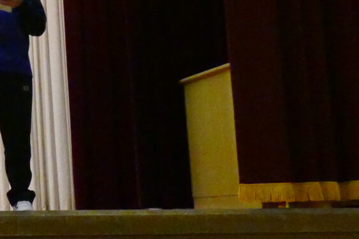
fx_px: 797
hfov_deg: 22.5
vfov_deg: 17.0
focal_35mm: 80
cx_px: -115
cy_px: 65
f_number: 2.8
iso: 6400
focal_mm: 9.12
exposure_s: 1/1000
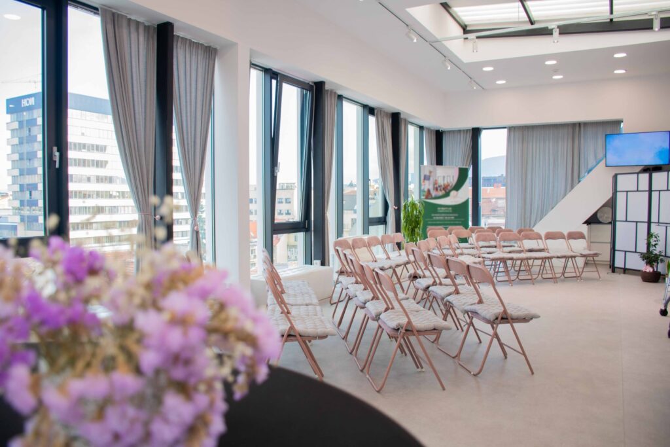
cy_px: 224
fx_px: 503
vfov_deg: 47.9
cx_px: 335
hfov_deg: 67.4
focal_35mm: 27
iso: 320
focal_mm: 18
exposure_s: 1/100
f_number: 3.5
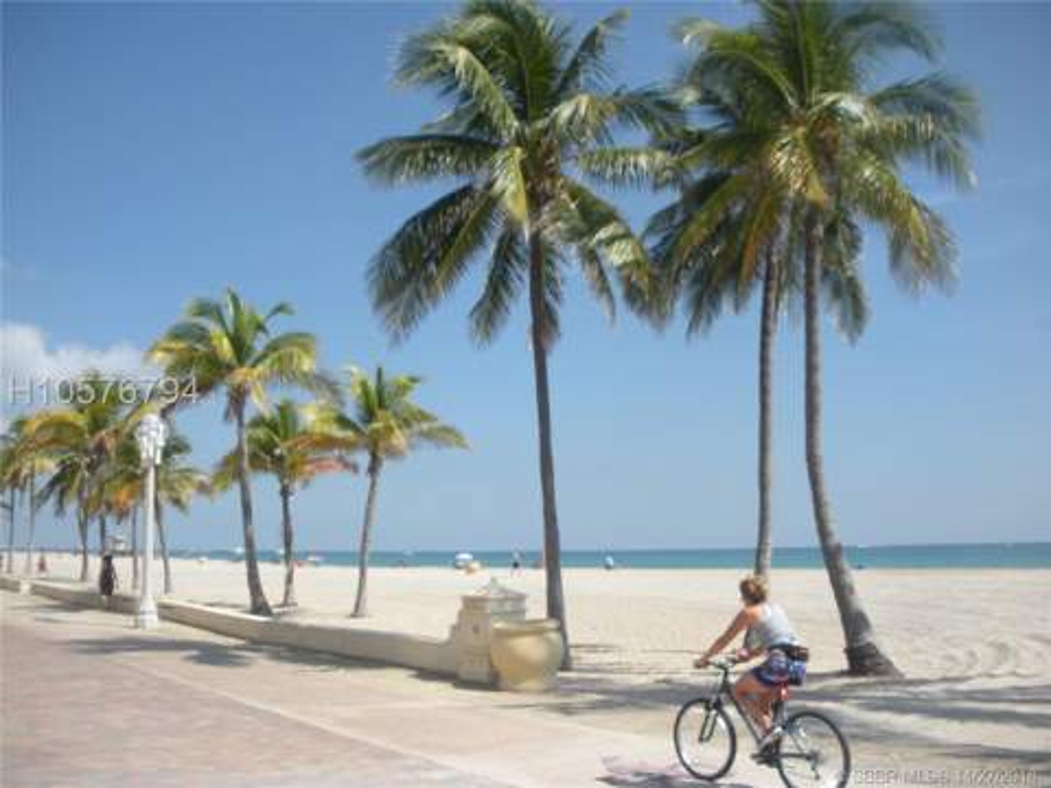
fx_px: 1093
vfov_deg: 39.7
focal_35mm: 36
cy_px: 394
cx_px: 526
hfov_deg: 51.4
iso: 88
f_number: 3.5
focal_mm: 6.3
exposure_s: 1/914
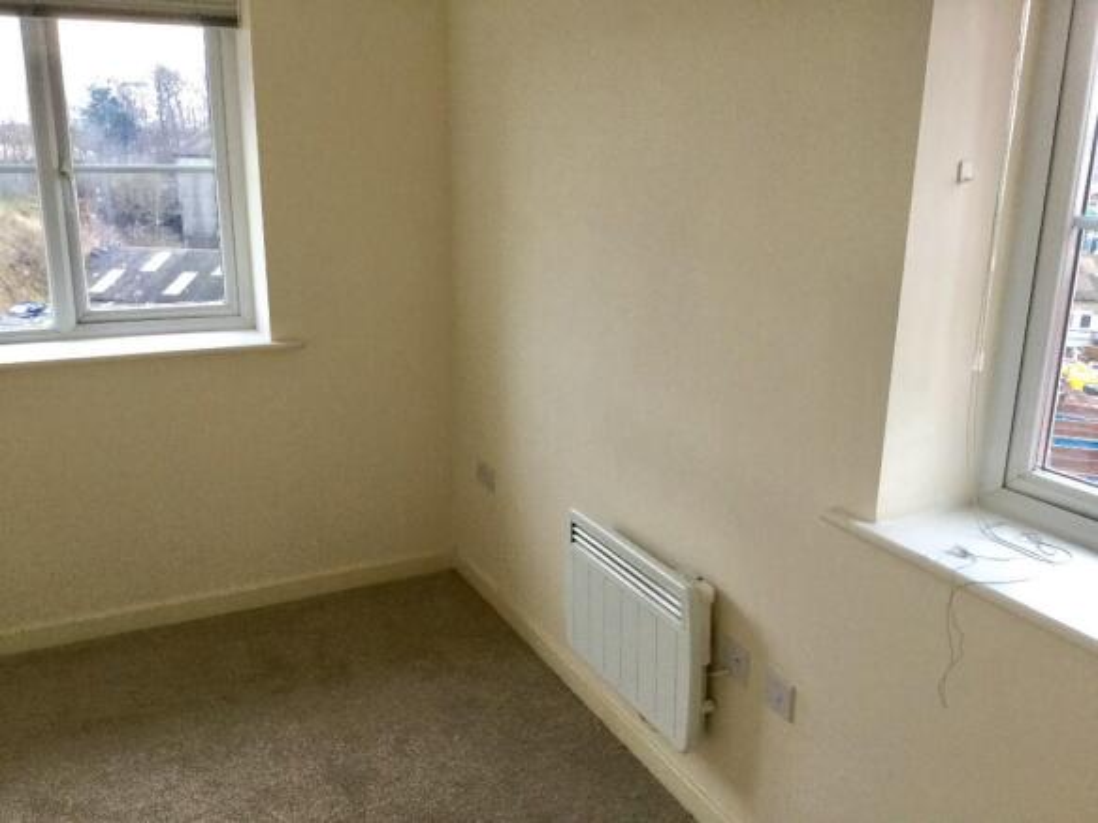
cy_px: 412
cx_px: 549
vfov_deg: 45.4
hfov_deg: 58.4
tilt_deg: -16.3
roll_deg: -0.9
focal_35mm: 31
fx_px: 983
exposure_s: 1/33
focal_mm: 3.3
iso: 50
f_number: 2.4
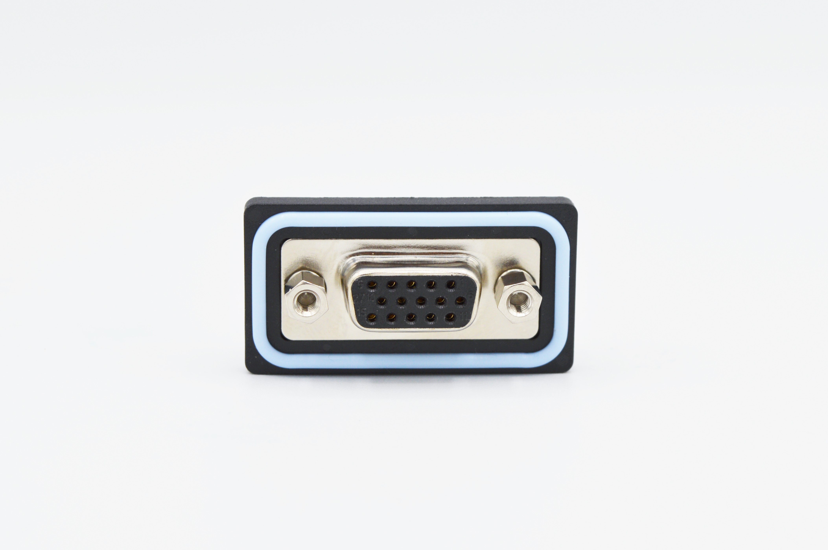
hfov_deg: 29.3
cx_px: 414
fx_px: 1586
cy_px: 275
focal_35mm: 69
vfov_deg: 19.7
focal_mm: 46
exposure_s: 1/250
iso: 100
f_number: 8
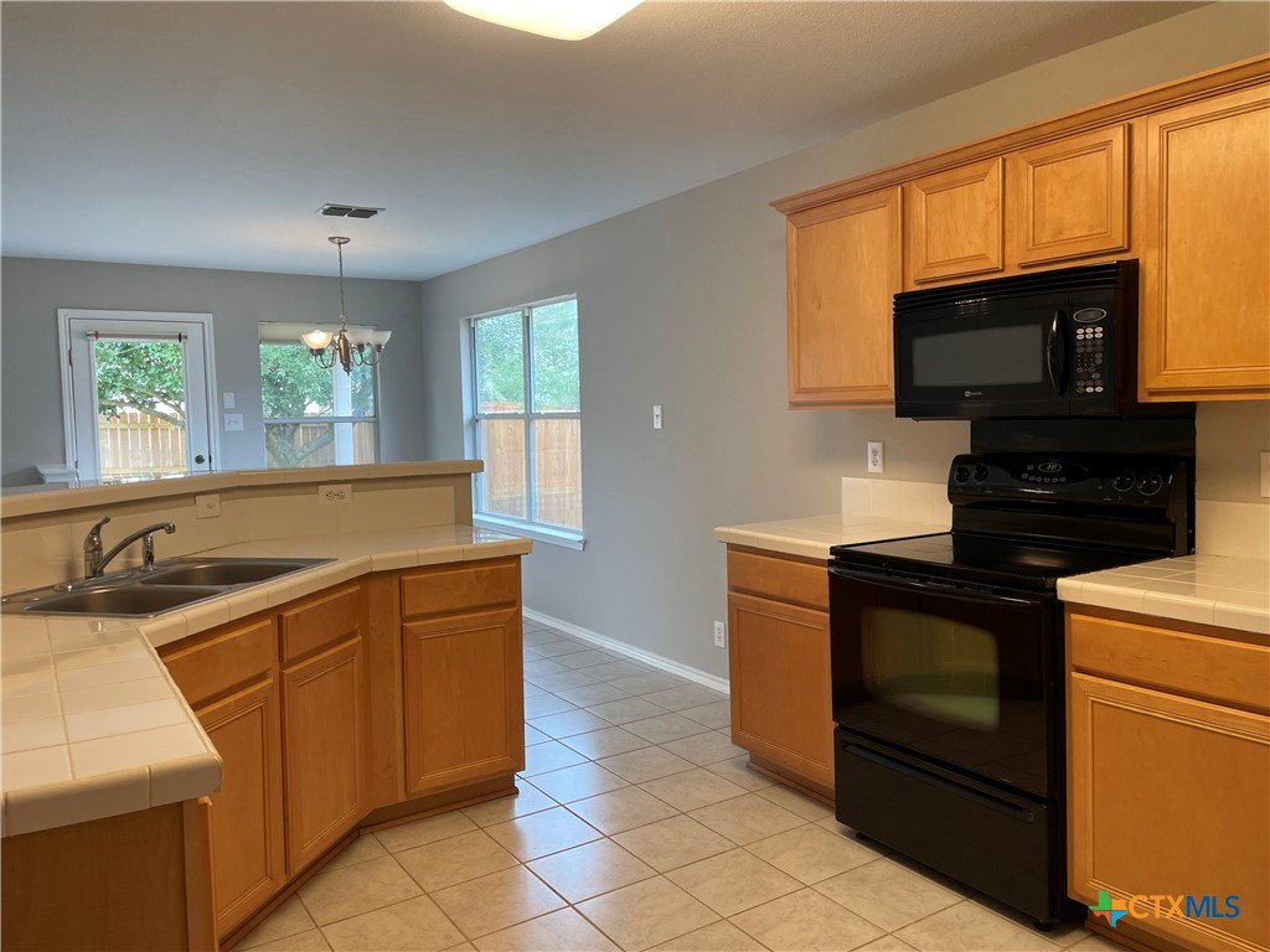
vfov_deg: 53.1
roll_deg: +0.9
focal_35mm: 26
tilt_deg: -2.0
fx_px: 954
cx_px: 635
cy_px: 476
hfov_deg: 67.3
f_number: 1.6
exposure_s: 1/120
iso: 80
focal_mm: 4.2
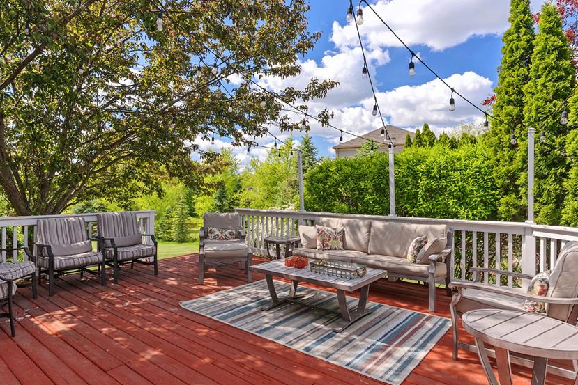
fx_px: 337
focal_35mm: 21
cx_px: 266
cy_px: 197
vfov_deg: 59.5
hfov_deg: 81.0
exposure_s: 1/50
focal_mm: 17
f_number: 8
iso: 100
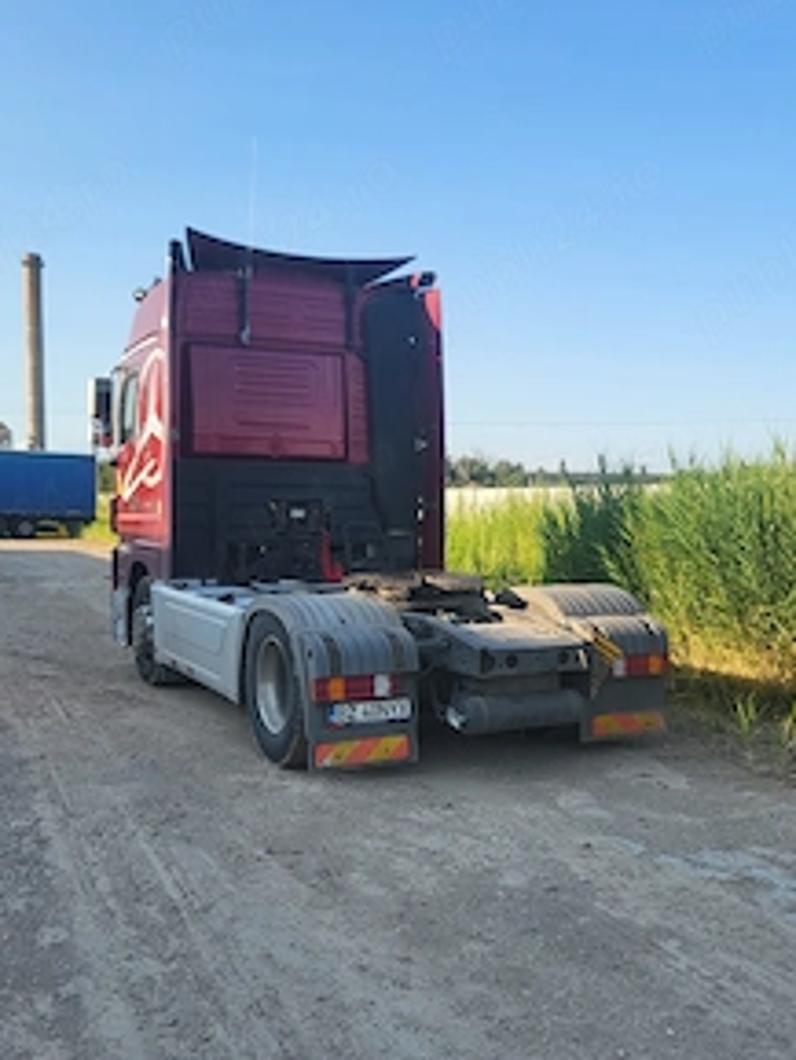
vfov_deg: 51.3
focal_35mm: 36
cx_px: 389
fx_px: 1103
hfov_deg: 39.7
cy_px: 583
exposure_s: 1/1163
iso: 40
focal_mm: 5.4
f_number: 1.8
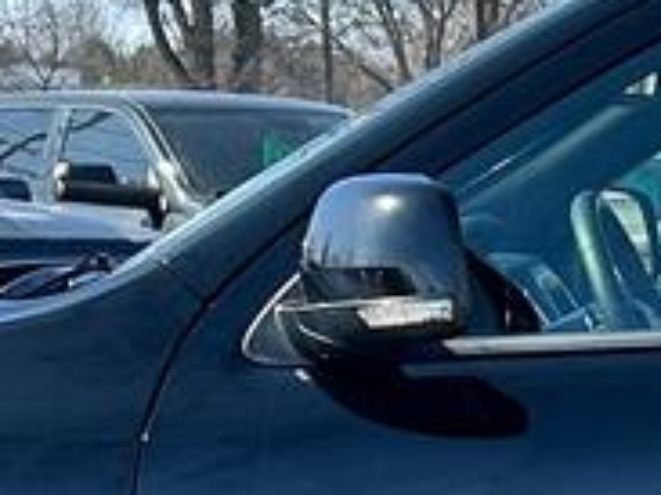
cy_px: 795
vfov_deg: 8.6
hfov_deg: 11.2
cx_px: 1084
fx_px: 3206
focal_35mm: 168
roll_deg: -0.4
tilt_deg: -10.7
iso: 80
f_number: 1.78
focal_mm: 6.86
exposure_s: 1/2591
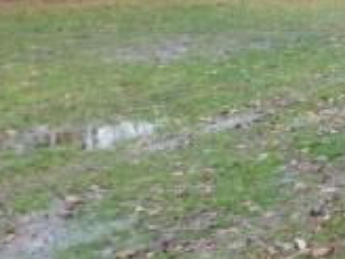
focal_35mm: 90
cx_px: 486
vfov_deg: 16.2
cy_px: 32
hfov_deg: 19.5
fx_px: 897
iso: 125
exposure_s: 1/40
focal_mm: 4
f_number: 3
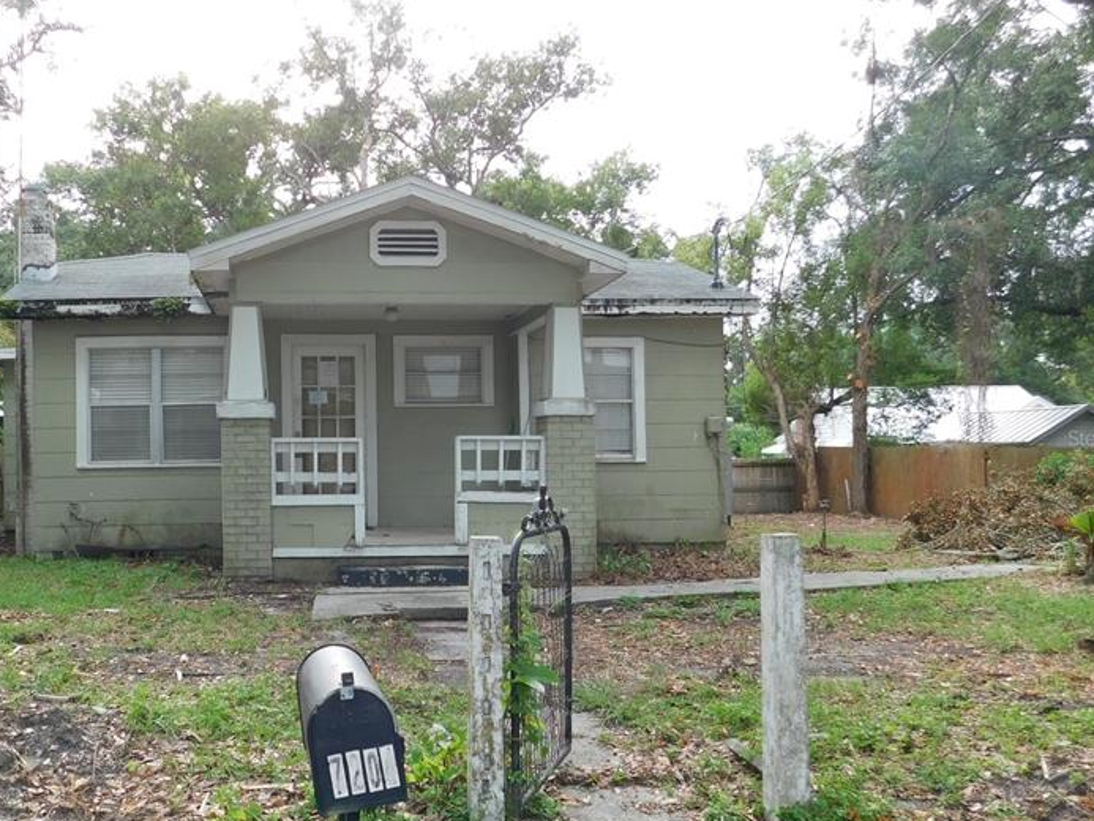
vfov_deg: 41.8
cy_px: 437
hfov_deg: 52.8
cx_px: 355
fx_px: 1075
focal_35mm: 34
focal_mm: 4
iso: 125
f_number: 3
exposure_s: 1/200
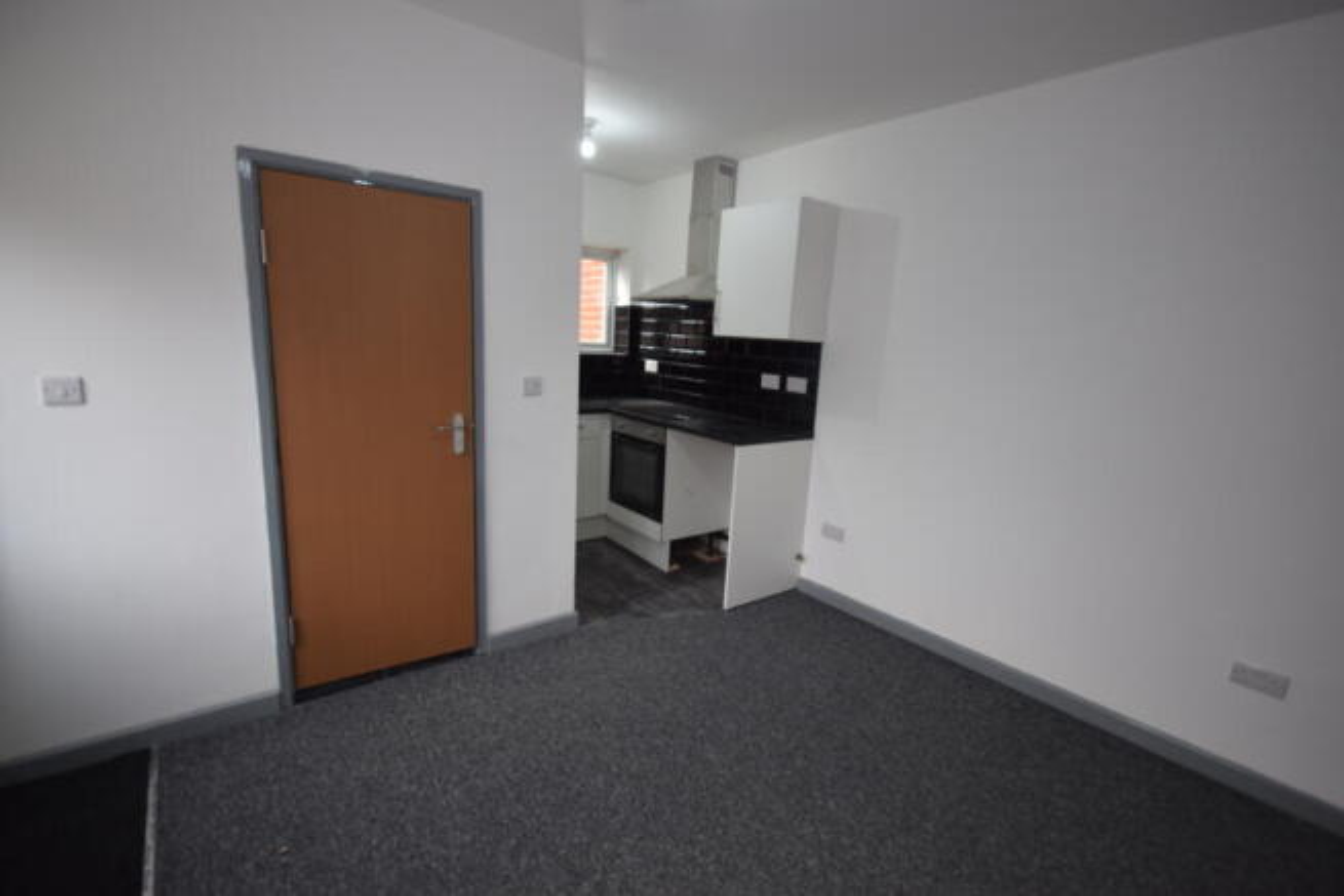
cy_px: 448
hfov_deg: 95.0
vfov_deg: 72.1
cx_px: 672
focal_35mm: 16
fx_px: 616
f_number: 4.5
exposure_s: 1/80
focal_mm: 11
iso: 400
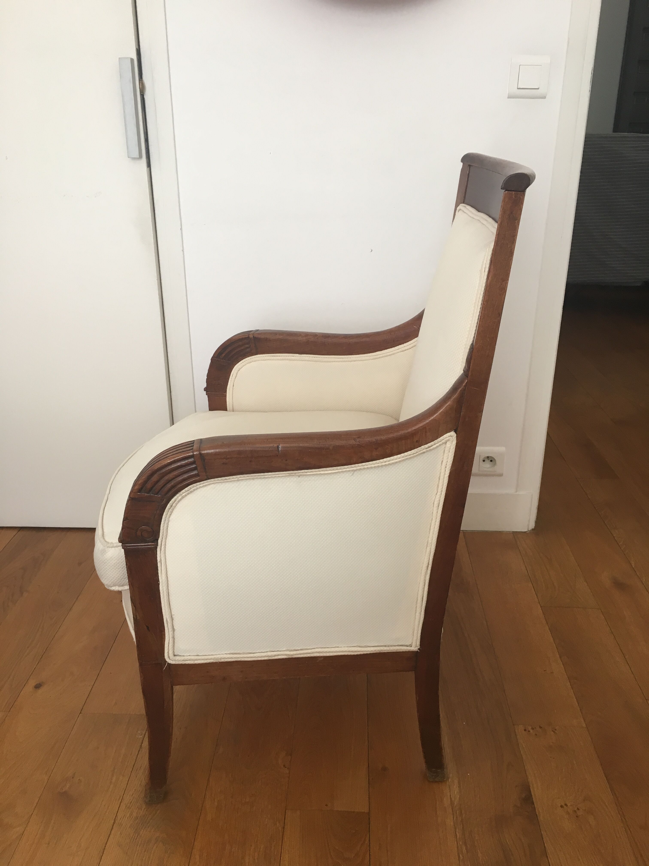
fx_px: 725
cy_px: 433
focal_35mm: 29
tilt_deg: -22.0
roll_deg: -0.3
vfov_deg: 61.7
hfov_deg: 48.2
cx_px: 324
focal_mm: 4.15
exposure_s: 1/33
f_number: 2.2
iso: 64
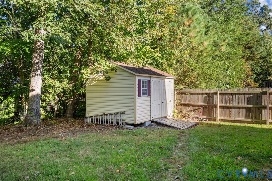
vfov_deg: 47.2
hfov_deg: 66.4
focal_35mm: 28
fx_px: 208
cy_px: 90
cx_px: 136
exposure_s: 1/100
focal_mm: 27.5
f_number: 4
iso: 100
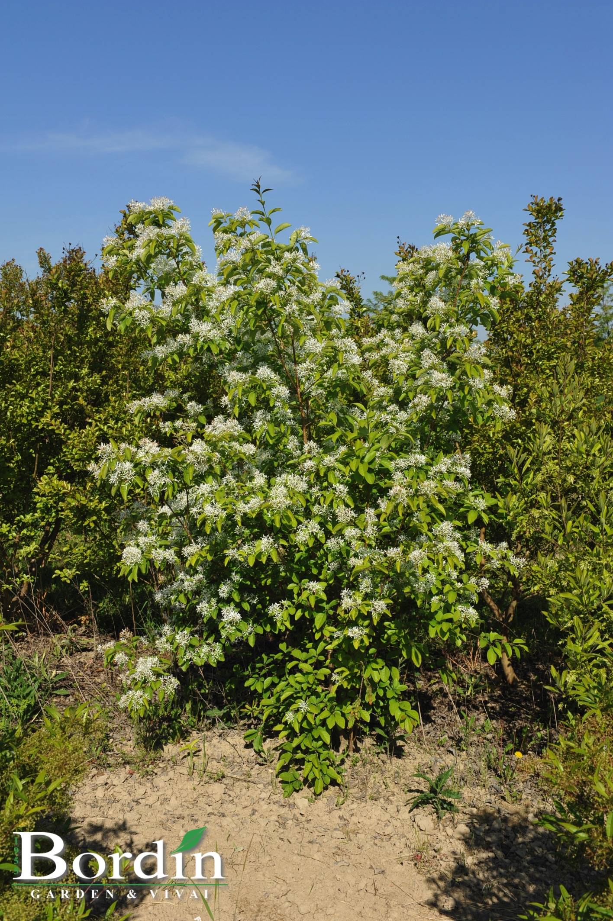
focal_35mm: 38
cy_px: 460
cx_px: 306
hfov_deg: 35.0
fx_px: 972
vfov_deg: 50.7
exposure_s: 1/320
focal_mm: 38
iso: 200
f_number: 9
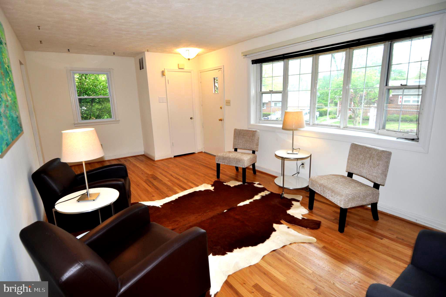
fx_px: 223
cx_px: 223
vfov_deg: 67.2
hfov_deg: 90.1
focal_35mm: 18
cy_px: 148
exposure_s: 1/60
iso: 200
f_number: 4
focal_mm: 12
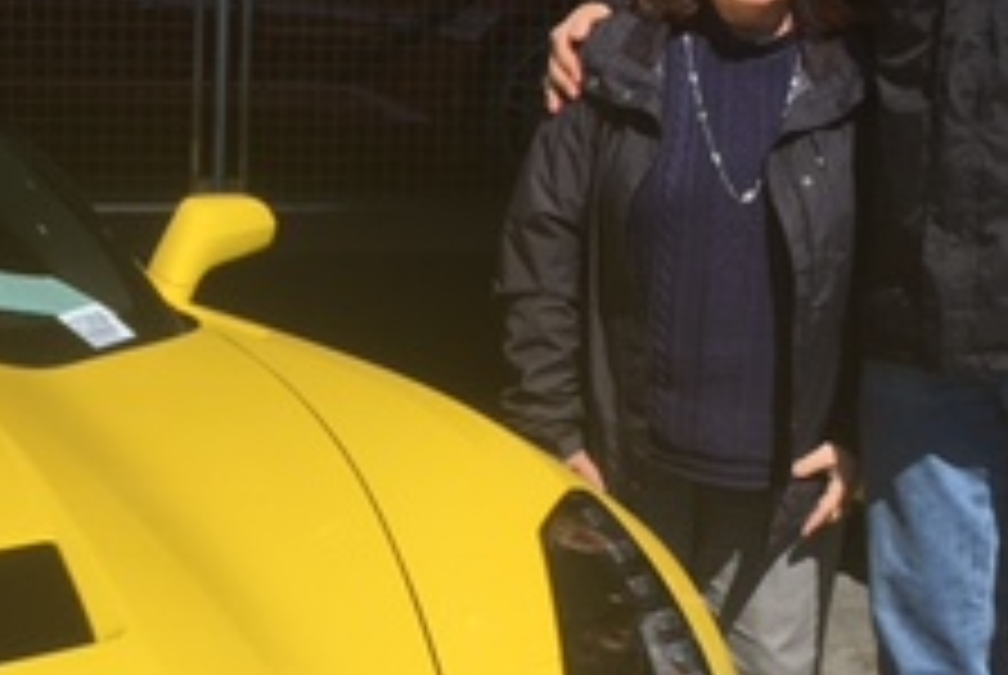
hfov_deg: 23.3
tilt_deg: -12.9
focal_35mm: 86
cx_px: 202
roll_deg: -1.7
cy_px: 486
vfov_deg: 15.9
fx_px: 2411
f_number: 2.2
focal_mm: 4.15
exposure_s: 1/2849
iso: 25
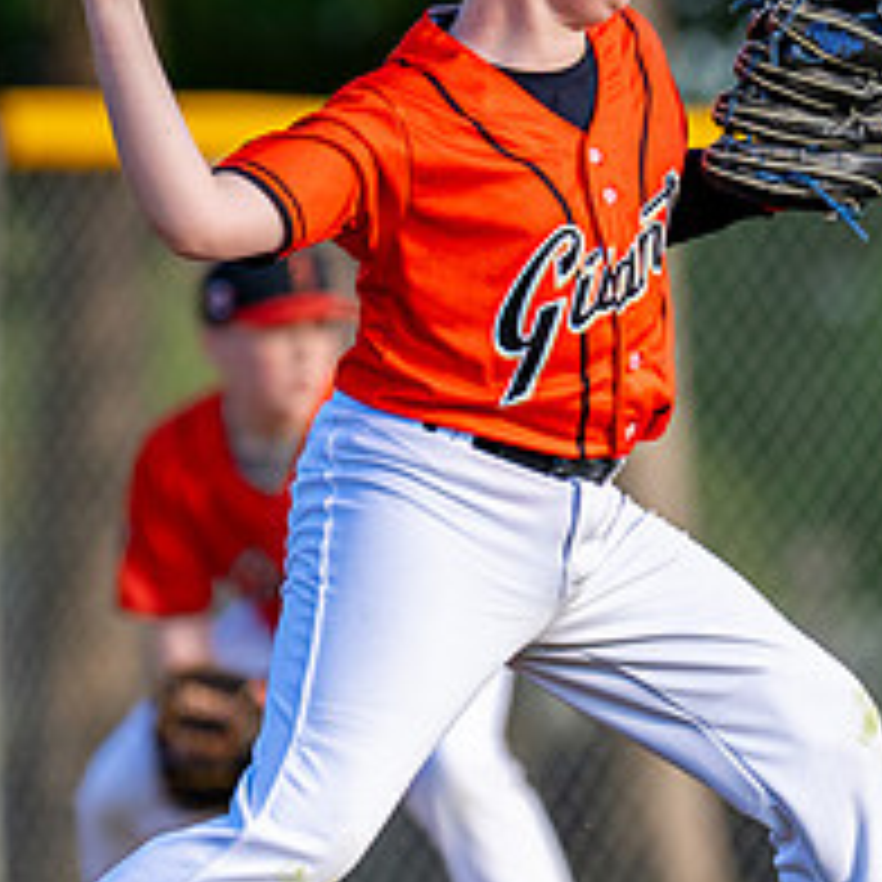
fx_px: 28394
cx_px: 345
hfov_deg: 1.8
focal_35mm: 985
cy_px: 288
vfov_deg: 1.8
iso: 250
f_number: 2.8
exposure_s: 1/1600
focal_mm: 200
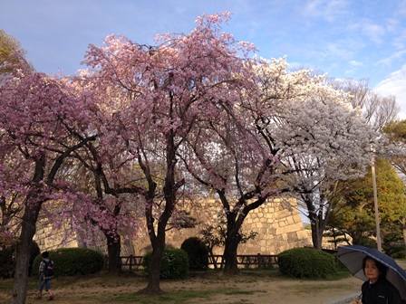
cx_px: 203
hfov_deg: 52.6
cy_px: 152
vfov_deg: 40.7
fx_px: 411
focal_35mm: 35
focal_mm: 4.28
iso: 50
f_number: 2.4
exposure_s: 1/431
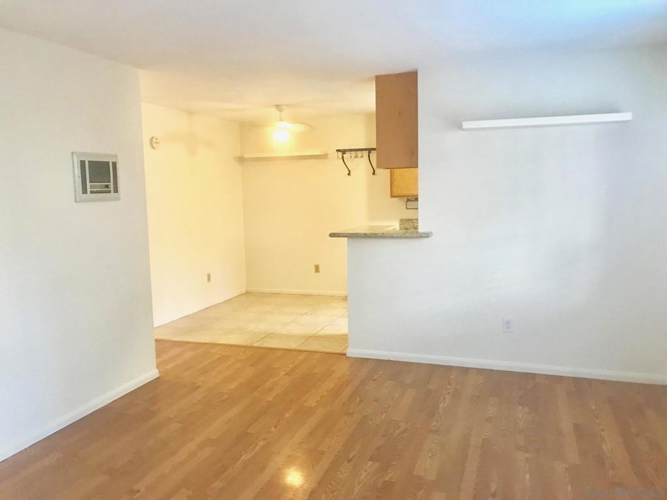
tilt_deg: -6.4
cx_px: 334
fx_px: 540
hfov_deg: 63.4
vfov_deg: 49.7
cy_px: 250
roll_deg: +1.2
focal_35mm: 28
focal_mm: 3.99
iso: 64
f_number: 1.8
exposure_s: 1/15
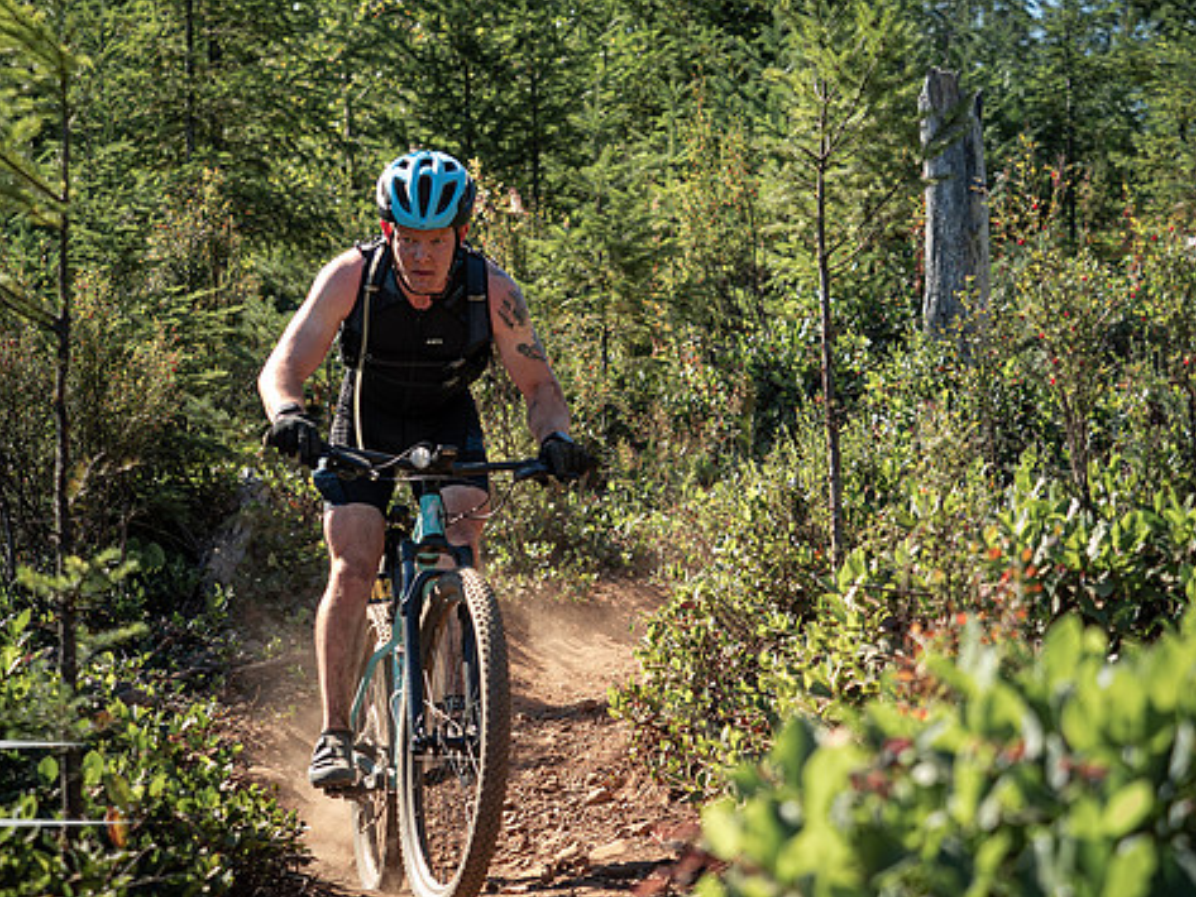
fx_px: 3387
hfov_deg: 20.0
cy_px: 466
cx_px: 589
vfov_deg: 15.1
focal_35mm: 98
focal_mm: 40
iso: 200
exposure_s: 1/1000
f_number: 2.8
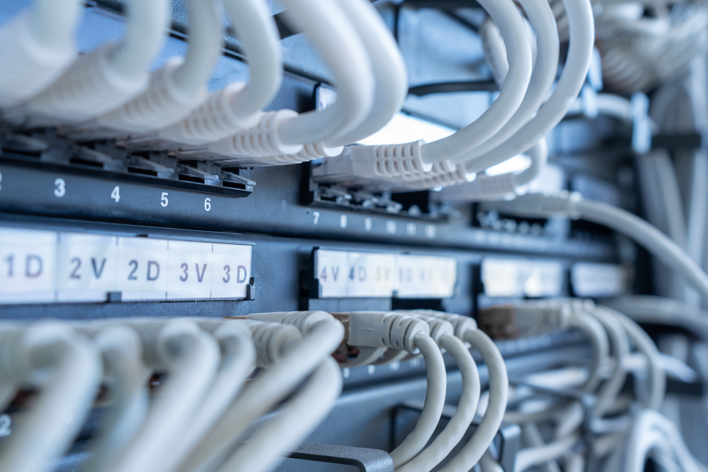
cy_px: 237
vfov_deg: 34.2
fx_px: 767
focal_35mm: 39
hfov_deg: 49.5
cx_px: 337
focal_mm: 31
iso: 100
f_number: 5.6
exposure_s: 1/5
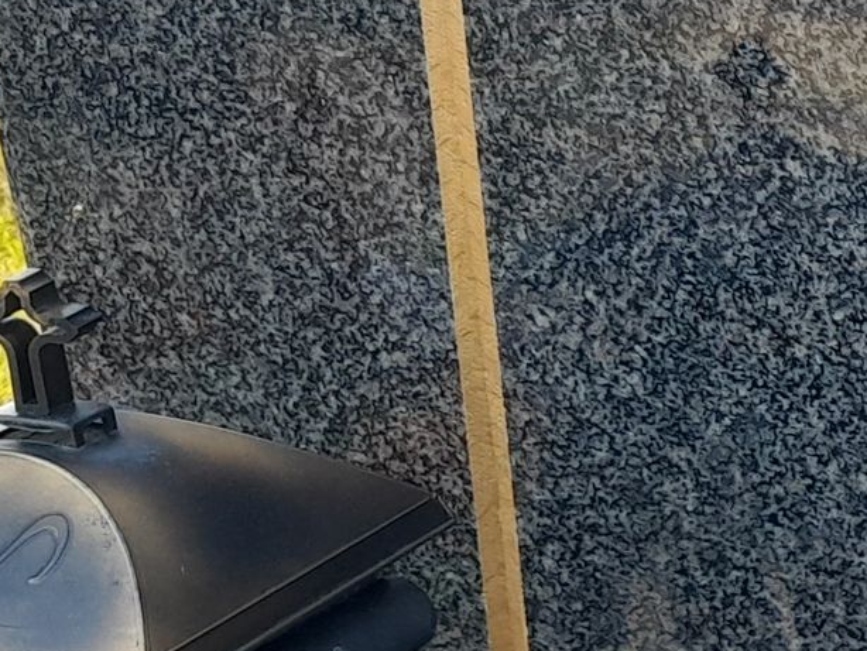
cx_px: 1514
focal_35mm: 114
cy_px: 426
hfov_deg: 15.2
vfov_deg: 13.0
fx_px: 2856
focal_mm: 4.6
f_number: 2
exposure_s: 1/100
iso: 25
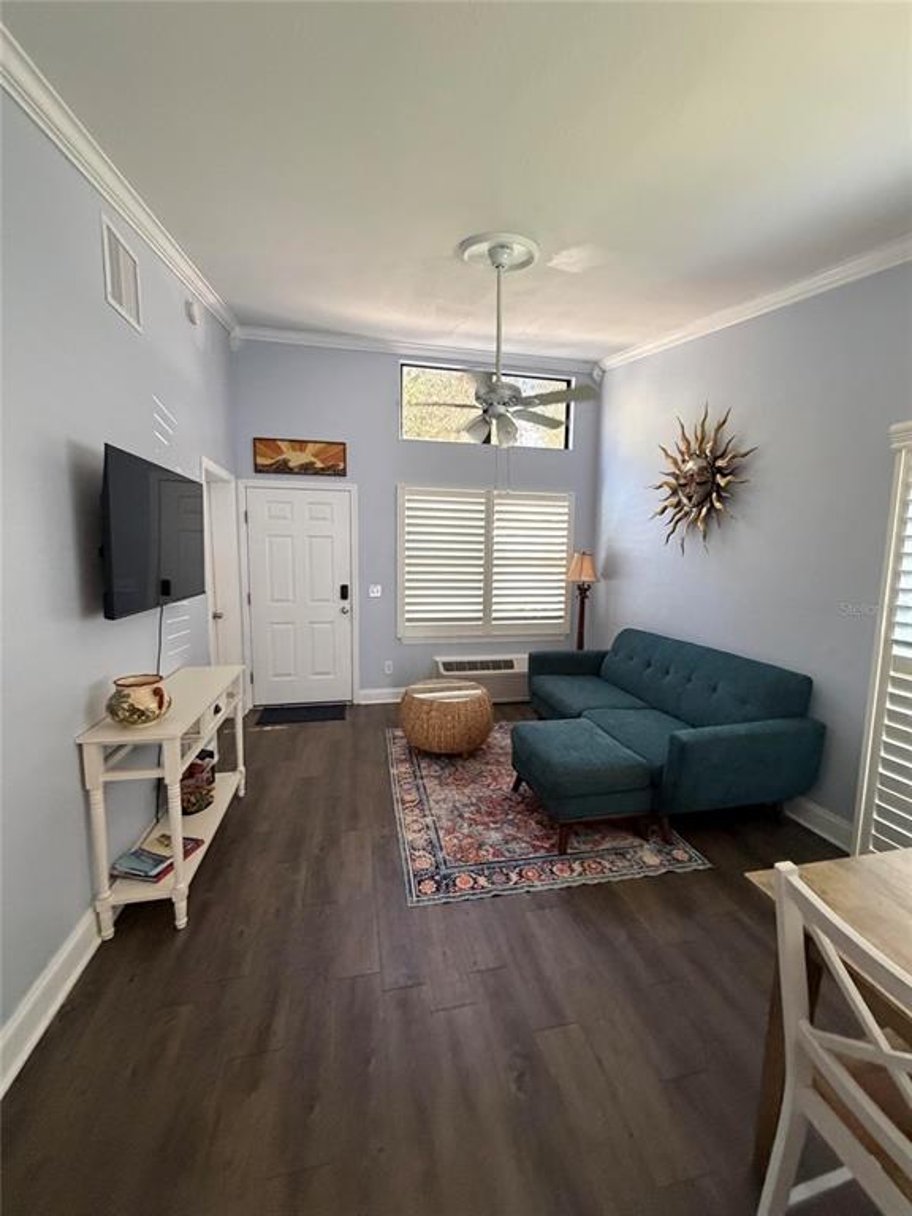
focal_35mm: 14
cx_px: 456
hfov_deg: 85.7
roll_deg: -1.8
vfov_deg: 102.1
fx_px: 492
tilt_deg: -6.6
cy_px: 608
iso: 500
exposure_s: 1/60
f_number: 2.2
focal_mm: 2.22
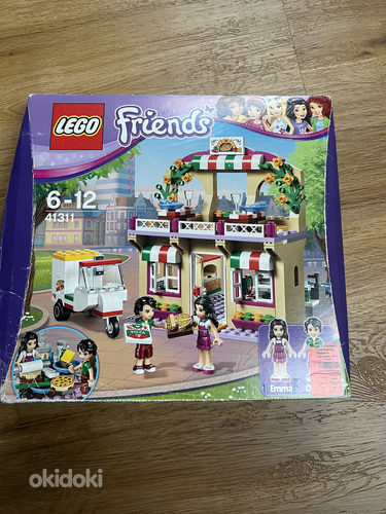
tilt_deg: -80.6
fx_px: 387
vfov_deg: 67.3
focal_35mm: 26
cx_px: 193
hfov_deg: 53.1
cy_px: 257
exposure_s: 1/86
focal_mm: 5.7
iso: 125
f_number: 1.5
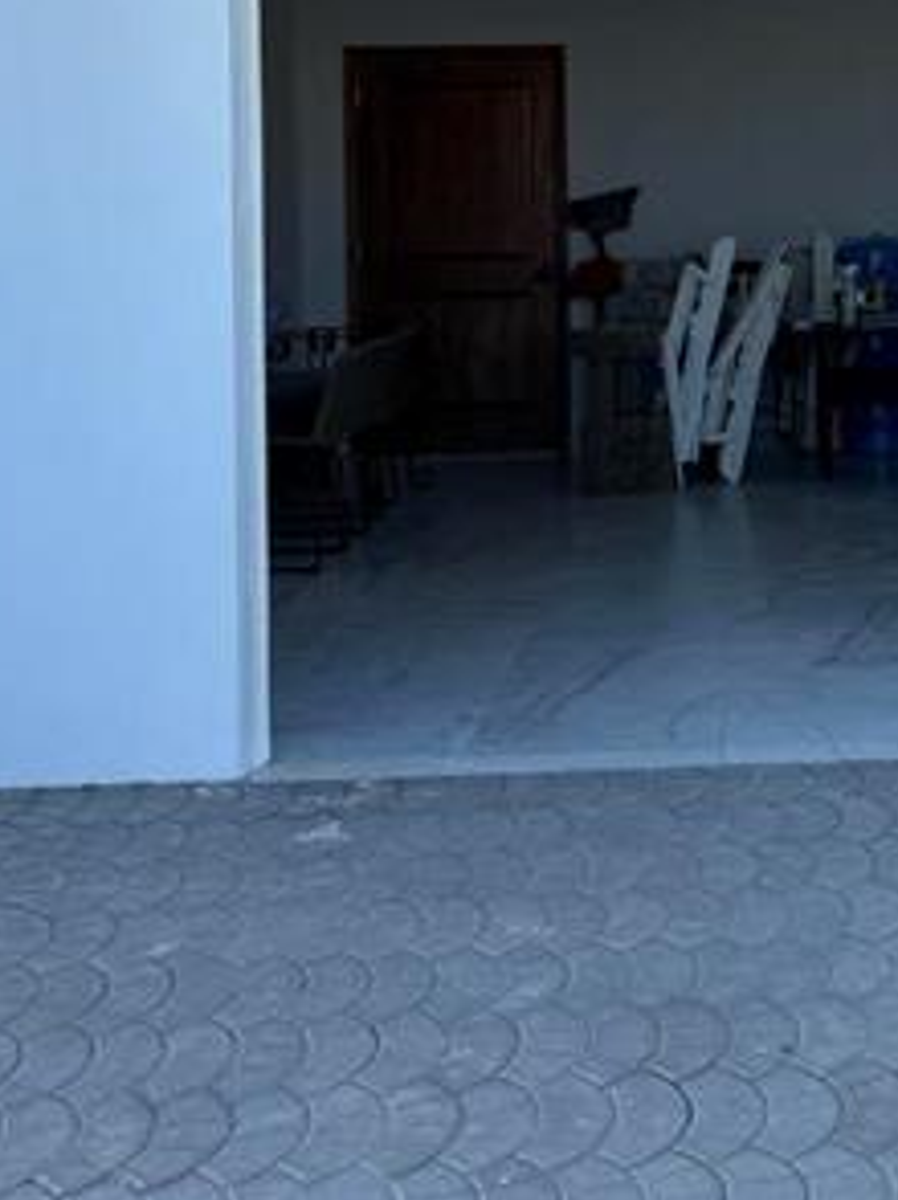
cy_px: 171
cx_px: 865
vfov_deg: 27.8
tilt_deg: +1.0
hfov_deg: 21.0
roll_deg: +0.4
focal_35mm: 68
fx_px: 2355
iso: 50
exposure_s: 1/1190
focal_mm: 5.96
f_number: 1.6
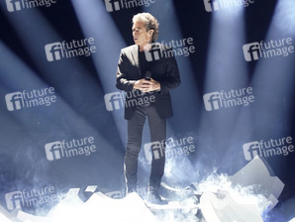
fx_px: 1177
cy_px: 124
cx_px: 143
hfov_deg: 14.3
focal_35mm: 138
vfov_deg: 10.8
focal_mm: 95
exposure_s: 1/400
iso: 4000
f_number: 5
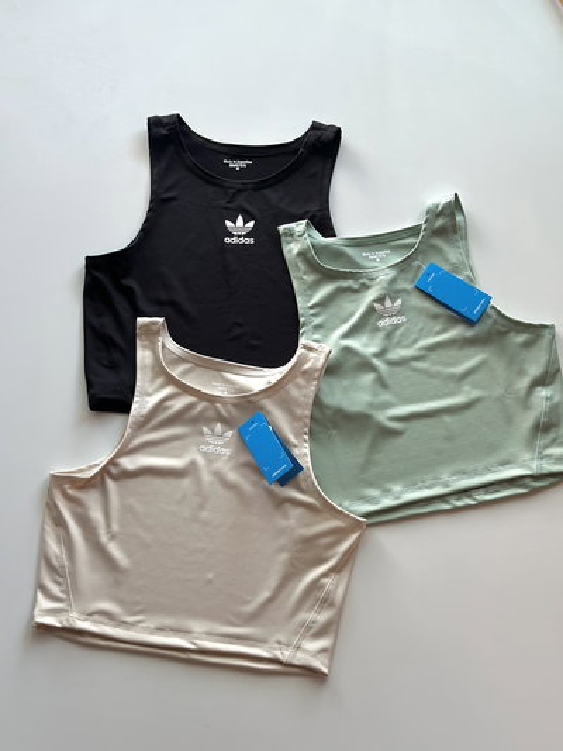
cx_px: 282
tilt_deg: -78.9
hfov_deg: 30.3
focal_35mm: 48
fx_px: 1040
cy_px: 376
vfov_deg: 39.6
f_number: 1.78
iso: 64
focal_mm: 6.86
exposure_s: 1/100
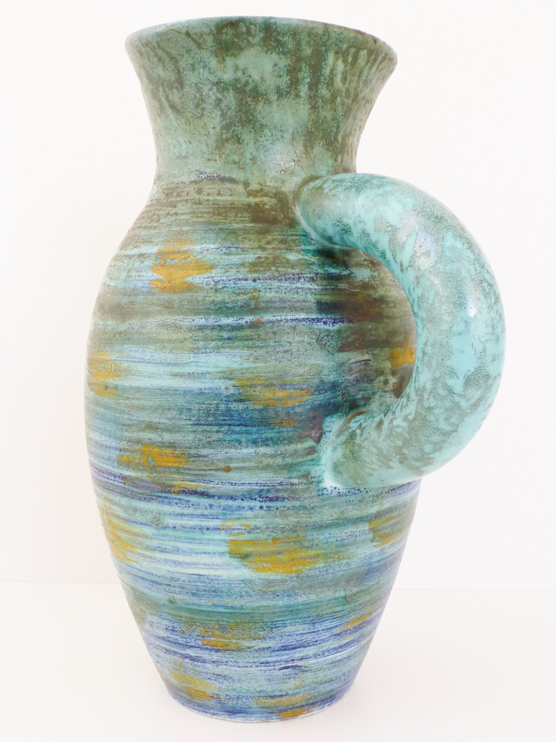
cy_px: 371
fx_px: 835
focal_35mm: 39
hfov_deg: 36.8
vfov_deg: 47.9
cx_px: 278
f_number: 3.9
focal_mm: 6.9
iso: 200
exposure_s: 1/60
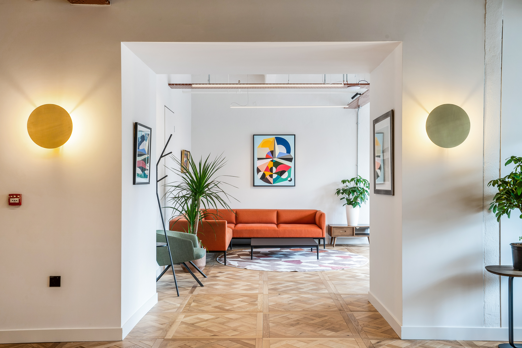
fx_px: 507
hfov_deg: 54.4
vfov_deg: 37.8
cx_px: 261
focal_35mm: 35
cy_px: 174
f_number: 11
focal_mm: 35
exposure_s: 1/2.5
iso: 320
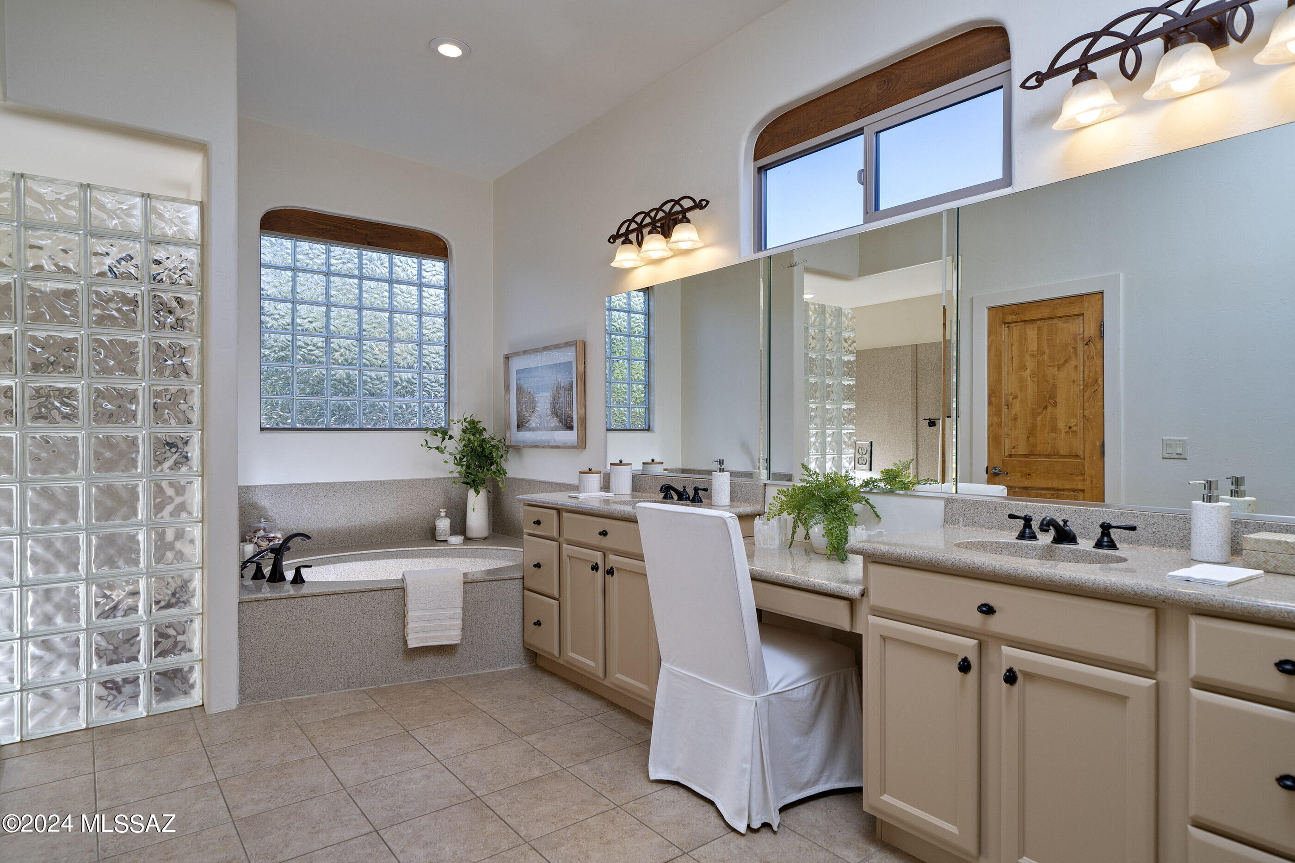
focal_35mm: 19
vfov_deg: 64.5
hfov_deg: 86.9
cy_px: 432
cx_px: 648
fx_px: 683
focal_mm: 19
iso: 200
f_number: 7.1
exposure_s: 1/50
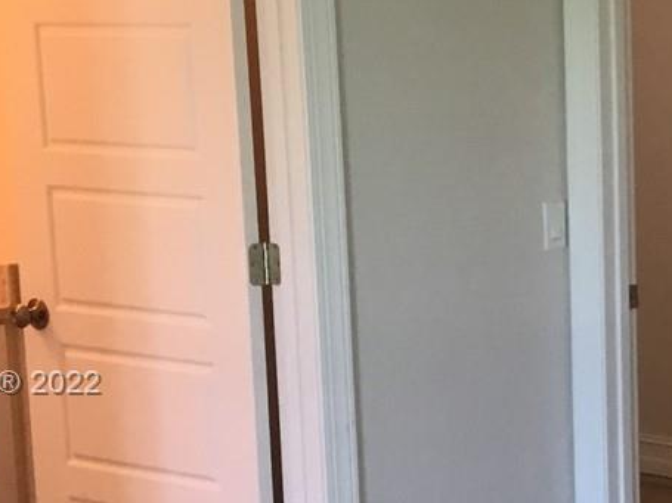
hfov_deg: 17.2
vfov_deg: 13.5
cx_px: 809
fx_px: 2115
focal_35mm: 109
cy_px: 385
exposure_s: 1/30
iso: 64
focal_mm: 3.3
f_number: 2.4
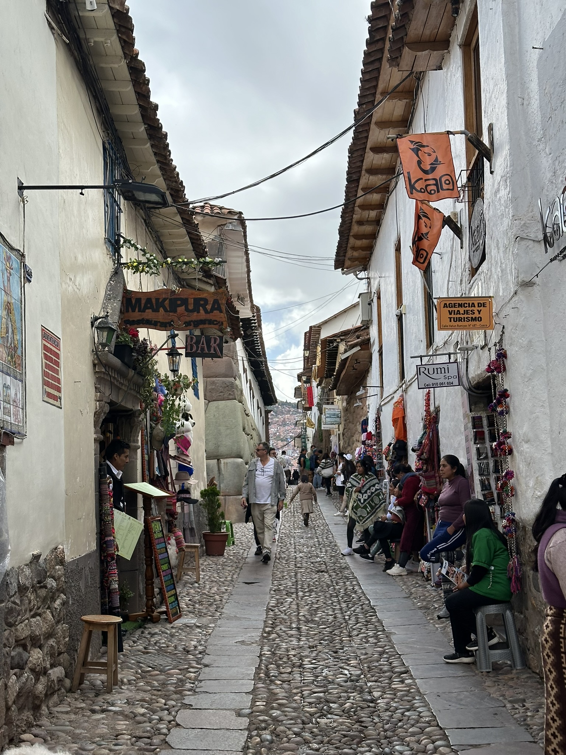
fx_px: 1046
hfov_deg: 30.3
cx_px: 283
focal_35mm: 48
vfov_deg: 39.7
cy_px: 378
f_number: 1.78
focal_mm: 6.86
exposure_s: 1/1414
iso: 64
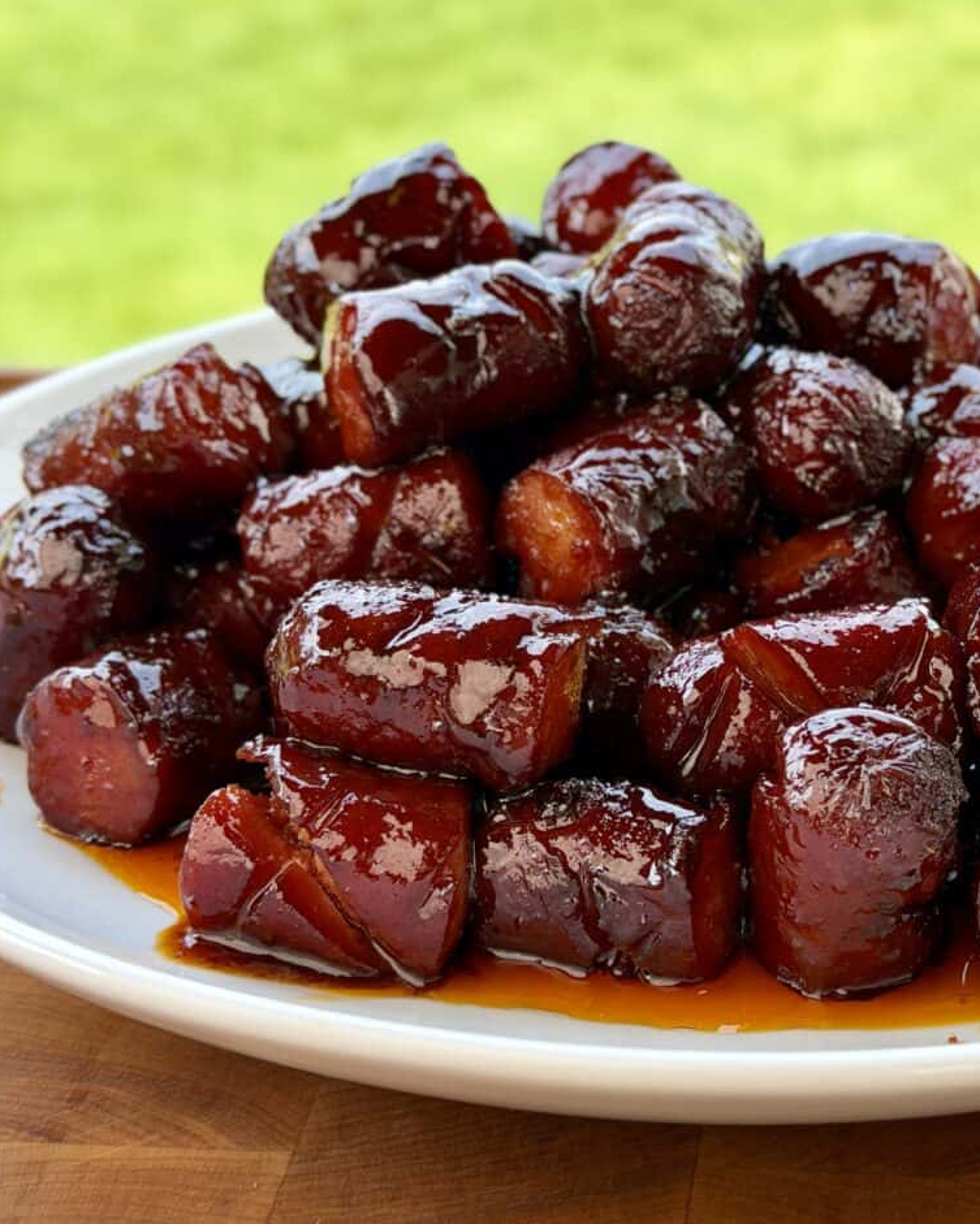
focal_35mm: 51
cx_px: 485
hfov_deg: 29.7
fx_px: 1849
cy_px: 571
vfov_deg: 36.6
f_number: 1.78
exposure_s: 1/939
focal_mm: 6.76
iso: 64
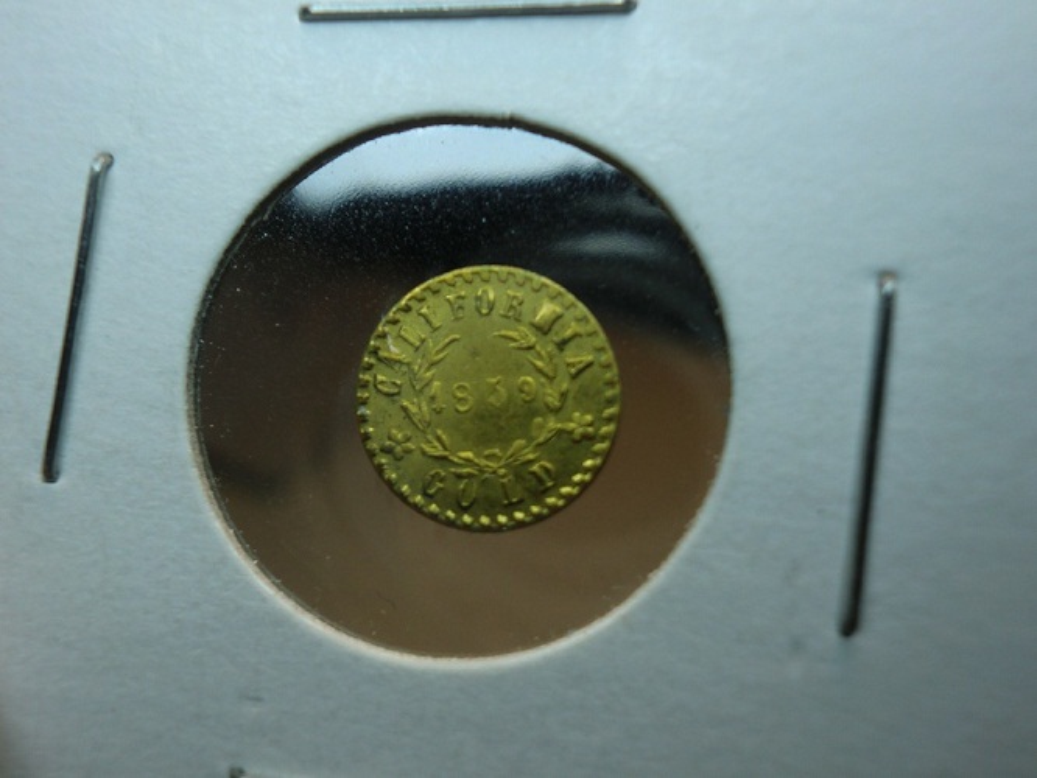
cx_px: 518
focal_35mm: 31
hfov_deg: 58.3
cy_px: 389
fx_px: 929
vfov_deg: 45.5
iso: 64
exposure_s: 1/125
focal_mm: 5.58
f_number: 2.8
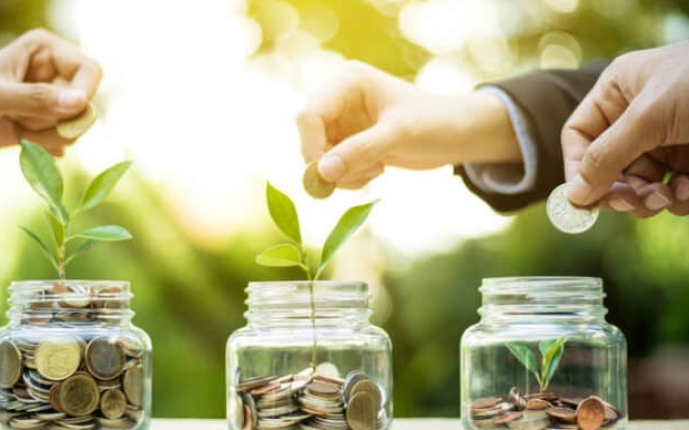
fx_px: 1183
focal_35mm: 63
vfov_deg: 20.6
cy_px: 233
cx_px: 297
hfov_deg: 32.4
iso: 160
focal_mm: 50
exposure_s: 1/250
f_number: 2
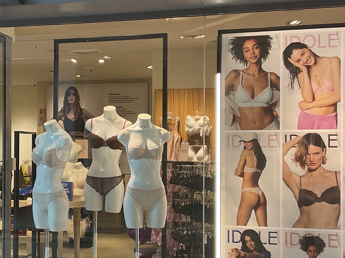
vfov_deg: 22.9
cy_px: 151
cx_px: 95
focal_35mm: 64
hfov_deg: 29.9
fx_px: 638
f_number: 1.8
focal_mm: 3
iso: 40
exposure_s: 1/120
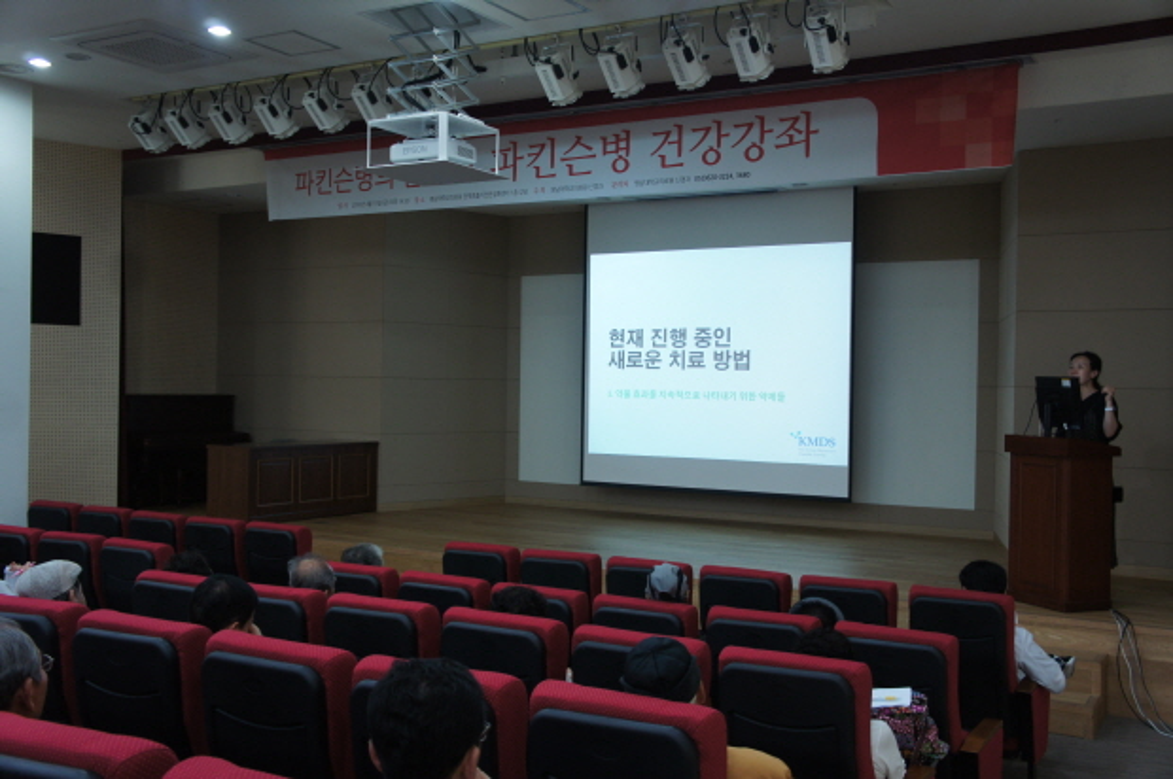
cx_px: 586
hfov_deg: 53.2
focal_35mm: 36
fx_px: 1172
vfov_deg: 36.8
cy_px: 390
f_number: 4
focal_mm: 24
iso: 400
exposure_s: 1/40
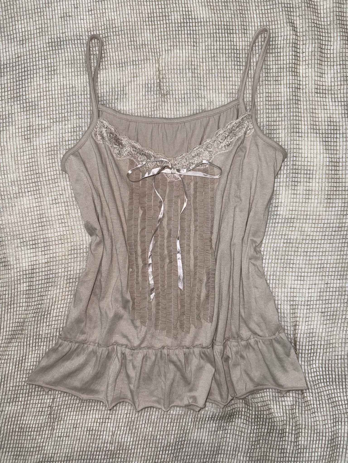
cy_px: 232
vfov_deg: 71.6
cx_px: 174
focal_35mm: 24
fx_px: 322
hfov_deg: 56.8
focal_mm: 6.76
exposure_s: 1/56
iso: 50
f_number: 1.78
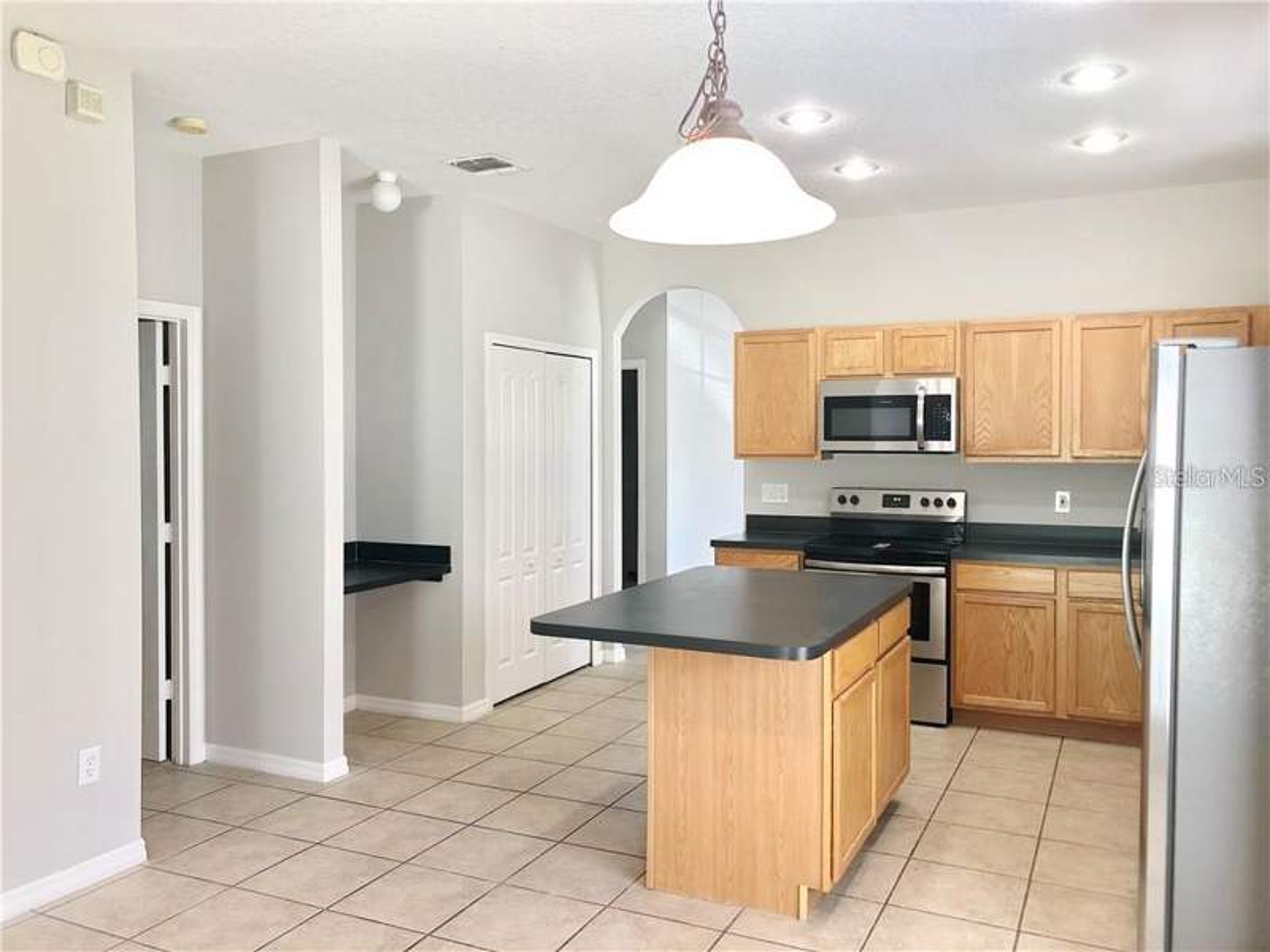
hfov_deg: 63.4
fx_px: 1027
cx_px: 635
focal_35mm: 28
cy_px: 476
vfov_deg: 49.7
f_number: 1.8
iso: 40
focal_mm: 3.99
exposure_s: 1/24
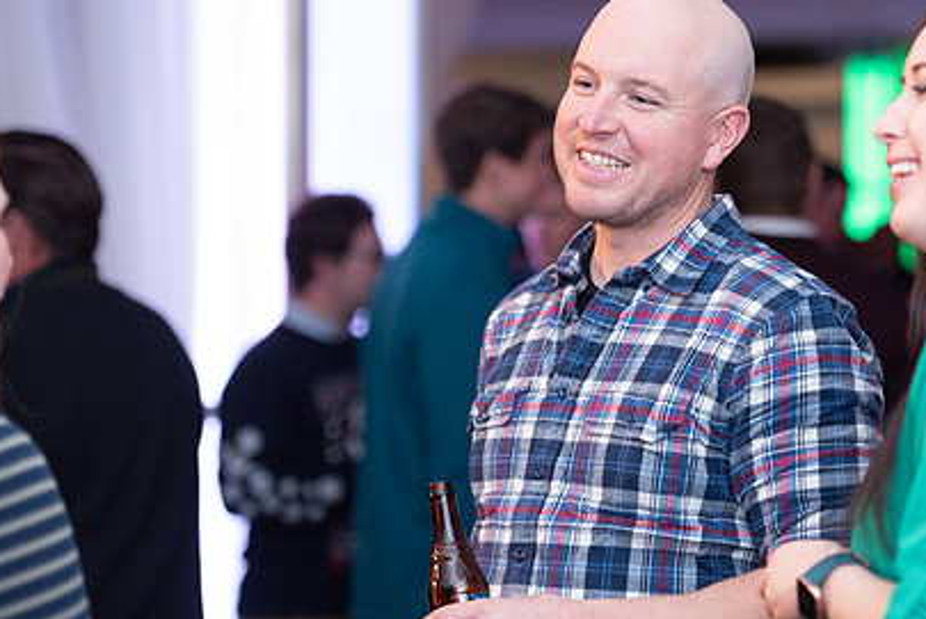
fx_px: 4197
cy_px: 254
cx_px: 689
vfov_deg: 8.4
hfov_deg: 12.6
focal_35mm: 163
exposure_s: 1/200
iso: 1600
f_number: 2.8
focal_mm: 105
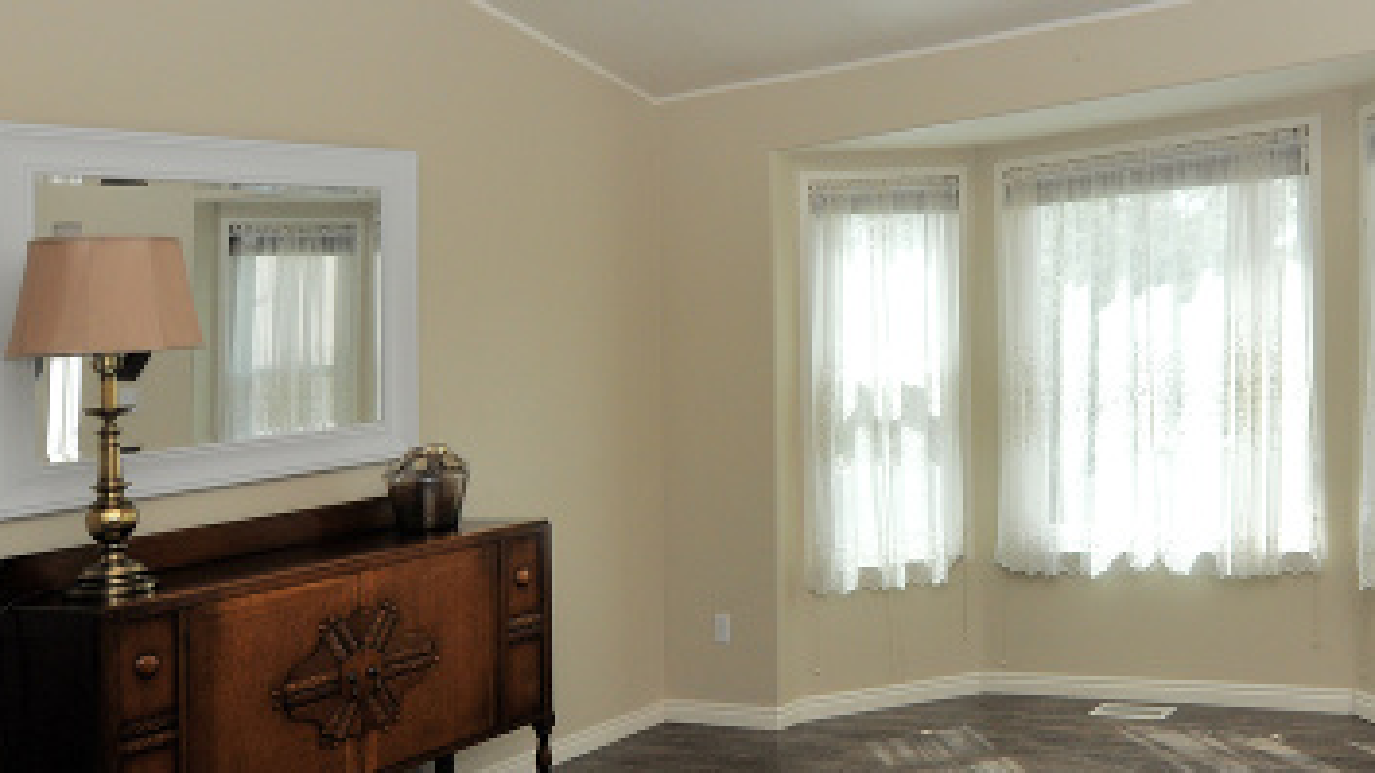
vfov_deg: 34.6
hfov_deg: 54.1
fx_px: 1239
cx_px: 1099
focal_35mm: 34
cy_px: 390
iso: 200
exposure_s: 1/200
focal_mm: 12
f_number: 7.1
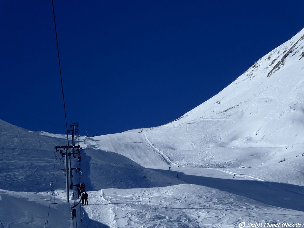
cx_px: 152
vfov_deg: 9.9
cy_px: 114
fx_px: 1317
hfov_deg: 13.2
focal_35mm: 150
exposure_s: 1/1000
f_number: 5.3
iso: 80
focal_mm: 24.2
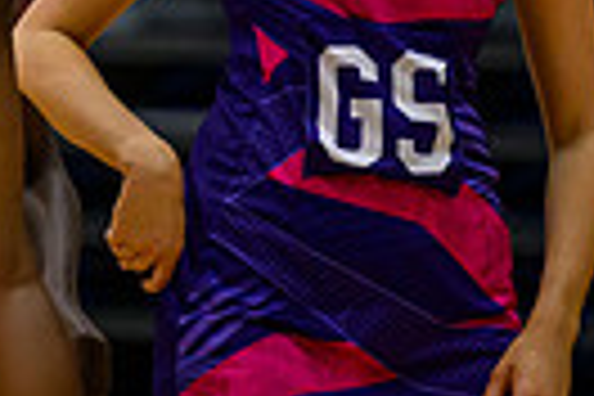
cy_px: -601
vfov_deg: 1.4
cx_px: -179
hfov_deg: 2.0
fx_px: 16713
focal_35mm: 1013
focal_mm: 200
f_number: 2.8
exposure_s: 1/1000
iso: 4000
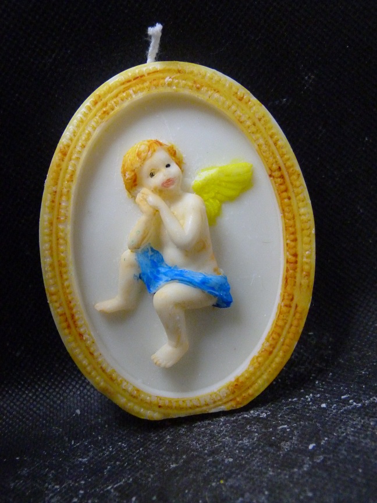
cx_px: 188
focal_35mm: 49
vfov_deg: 38.9
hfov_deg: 29.7
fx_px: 712
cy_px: 252
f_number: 3.2
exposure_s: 1/50
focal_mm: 8.7
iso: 800
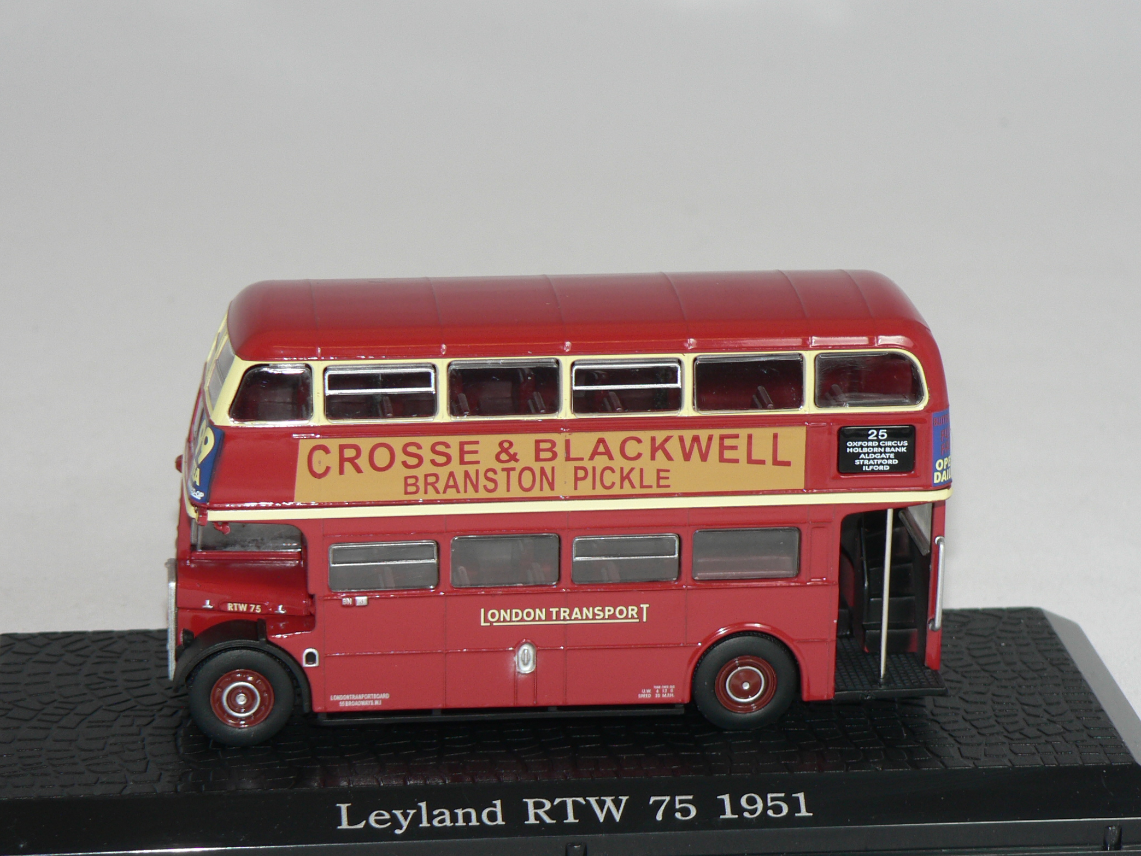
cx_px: 565
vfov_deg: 13.0
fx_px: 3758
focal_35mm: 114
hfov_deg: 17.3
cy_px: 511
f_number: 3.2
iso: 80
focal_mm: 15.5
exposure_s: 1/60
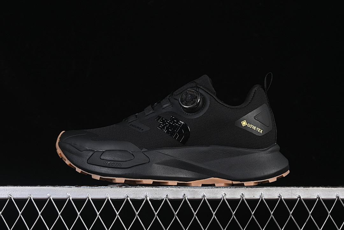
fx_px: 717
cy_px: 115
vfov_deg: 18.2
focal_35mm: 75
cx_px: 172
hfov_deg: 27.0
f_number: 6.3
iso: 160
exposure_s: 1/60
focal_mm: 50
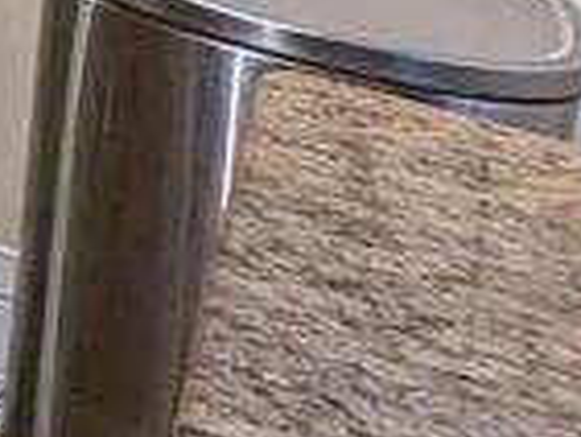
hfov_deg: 10.0
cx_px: -1347
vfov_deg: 10.5
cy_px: -705
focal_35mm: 116
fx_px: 1949
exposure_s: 1/60
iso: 132
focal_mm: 2.35
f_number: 2.2
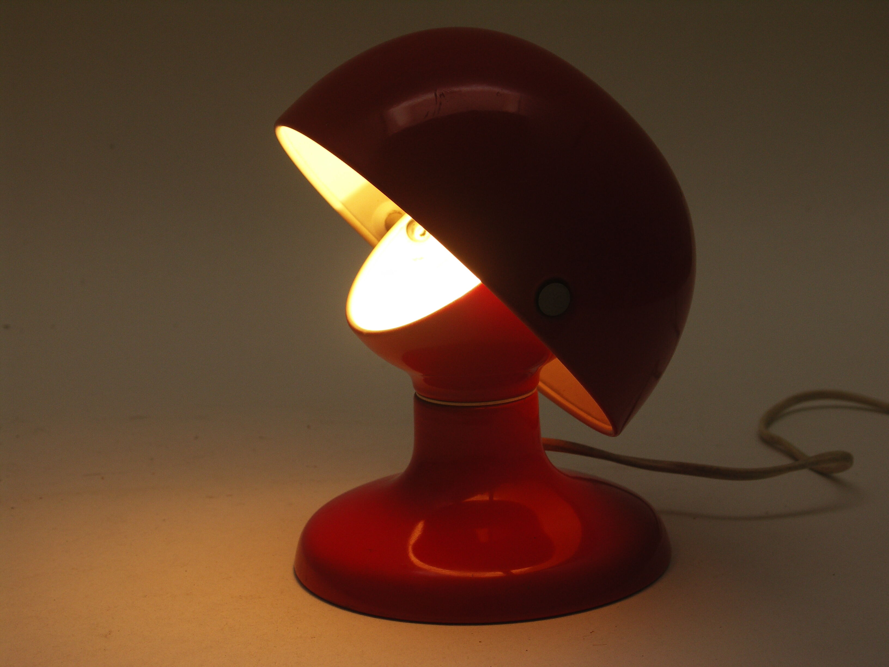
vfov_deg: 18.4
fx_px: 2055
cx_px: 444
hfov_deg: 24.4
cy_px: 334
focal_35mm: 80
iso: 100
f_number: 3.5
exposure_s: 1/30
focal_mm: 20.8
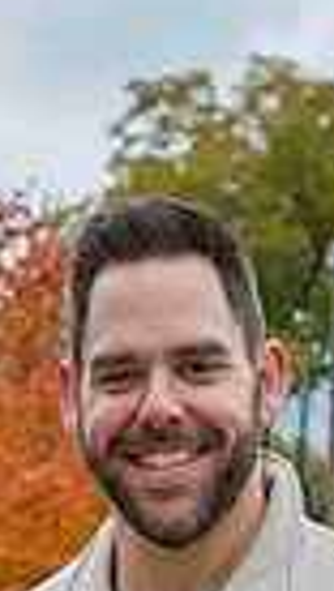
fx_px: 2463
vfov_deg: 12.9
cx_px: 17
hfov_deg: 7.7
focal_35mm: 157
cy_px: 912
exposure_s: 1/640
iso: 400
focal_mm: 46
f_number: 5.6
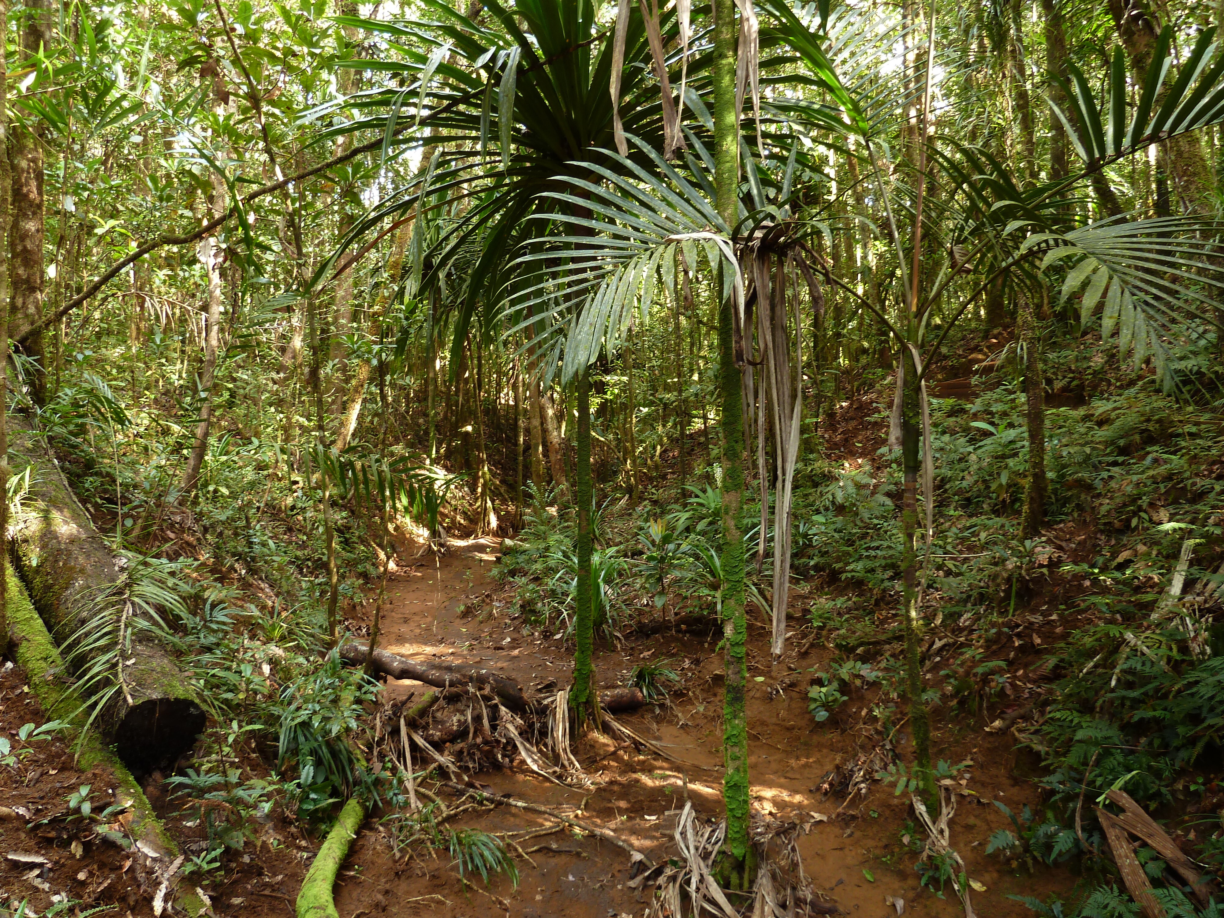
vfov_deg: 54.9
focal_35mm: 25
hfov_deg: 69.4
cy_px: 459
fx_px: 884
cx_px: 612
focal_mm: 4.1
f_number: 3.3
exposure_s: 1/5
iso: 80
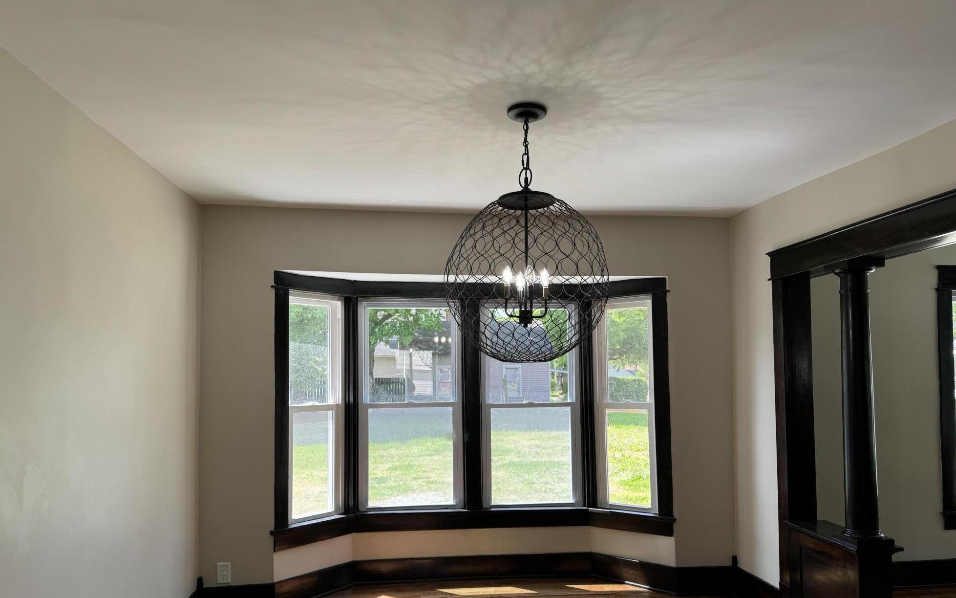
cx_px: 482
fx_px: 677
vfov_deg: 47.4
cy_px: 354
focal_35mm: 26
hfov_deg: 70.4
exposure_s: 1/197
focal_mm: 6.76
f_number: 1.78
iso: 80
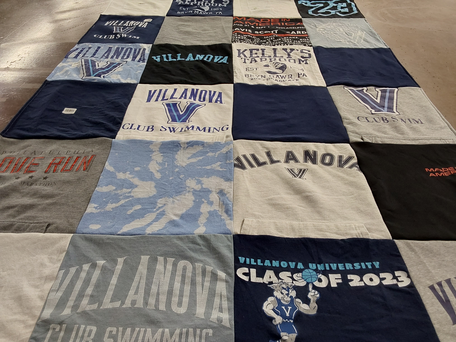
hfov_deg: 63.4
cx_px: 228
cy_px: 171
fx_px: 369
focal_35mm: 28
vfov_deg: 49.7
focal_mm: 2.91
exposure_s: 1/60
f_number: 1.9
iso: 80
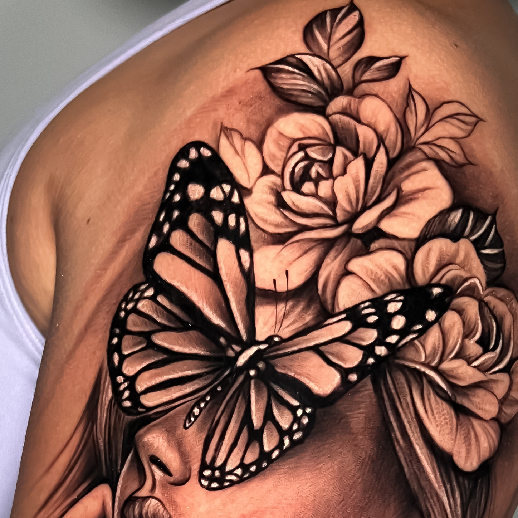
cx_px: 229
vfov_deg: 26.0
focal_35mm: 64
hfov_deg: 26.9
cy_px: 473
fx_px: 1084
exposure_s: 1/60
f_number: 1.5
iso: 400
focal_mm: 5.7
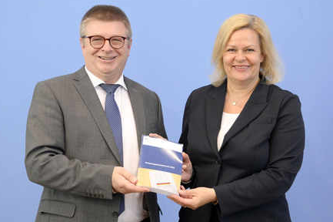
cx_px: 163
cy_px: 110
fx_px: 693
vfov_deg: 18.2
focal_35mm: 75
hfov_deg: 27.0
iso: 4000
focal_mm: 72
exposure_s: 1/400
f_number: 5.6
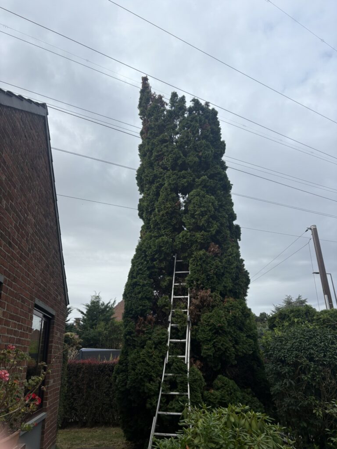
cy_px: 224
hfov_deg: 53.1
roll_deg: +1.4
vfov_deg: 67.3
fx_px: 337
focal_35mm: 26
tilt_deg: +21.9
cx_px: 168
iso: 50
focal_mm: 5.96
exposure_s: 1/2364
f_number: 1.6
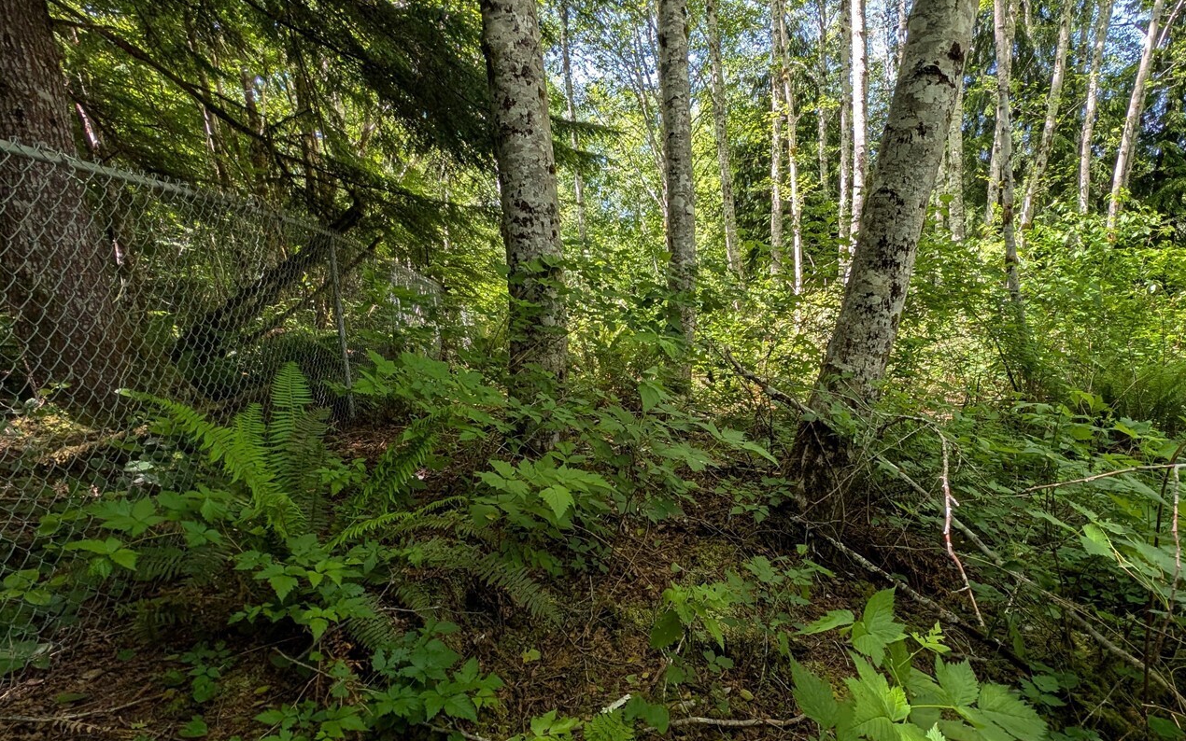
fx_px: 517
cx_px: 684
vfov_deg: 71.1
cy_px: 406
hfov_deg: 97.1
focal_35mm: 16
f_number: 1.95
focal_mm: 2.23
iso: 50
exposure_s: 1/189
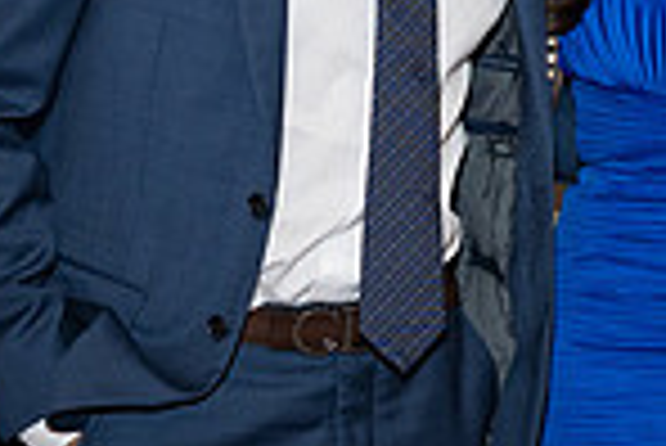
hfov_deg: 12.4
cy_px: 226
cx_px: 1337
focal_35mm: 146
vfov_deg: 9.4
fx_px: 2704
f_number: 5.6
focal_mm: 27
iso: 800
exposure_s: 1/100
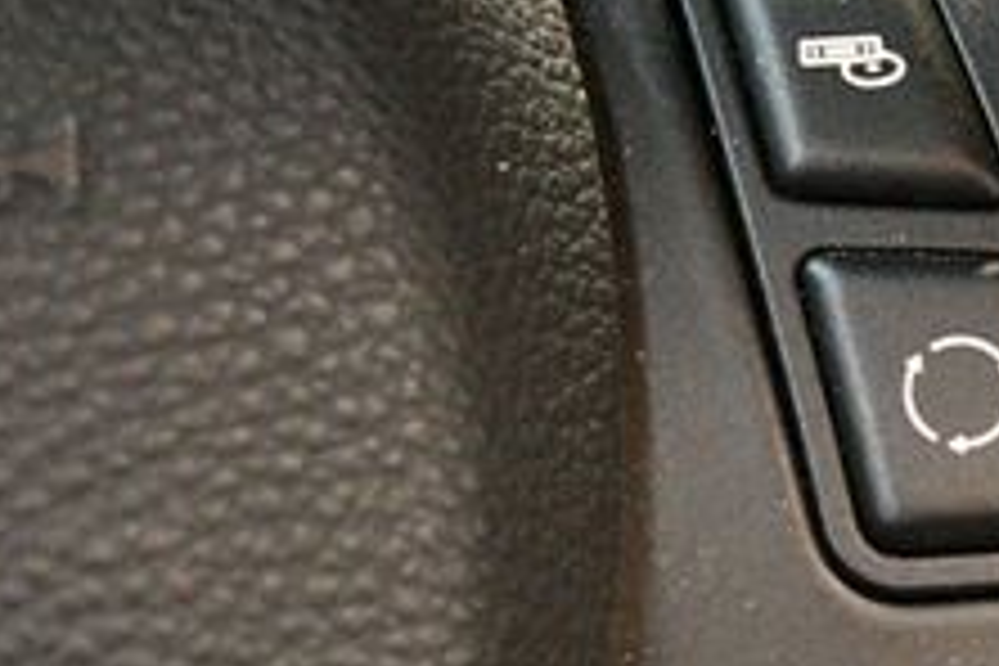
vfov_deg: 9.1
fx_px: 4162
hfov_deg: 13.5
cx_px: 986
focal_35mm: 150
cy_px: 338
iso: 8000
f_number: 5
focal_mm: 35
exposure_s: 1/60
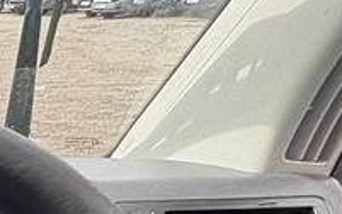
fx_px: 616
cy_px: 453
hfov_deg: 19.0
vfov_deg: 15.1
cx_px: -340
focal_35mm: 66
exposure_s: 1/152
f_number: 2.2
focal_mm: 2.22
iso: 64
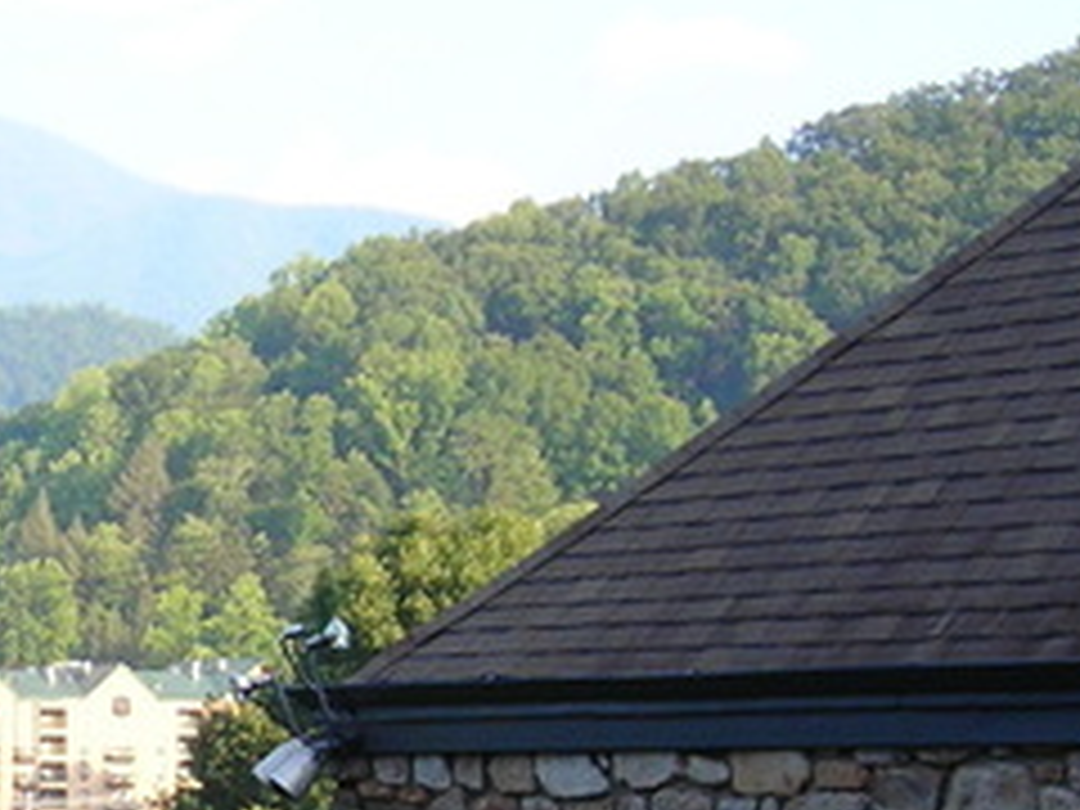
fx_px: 3838
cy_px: 778
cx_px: -126
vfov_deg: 11.9
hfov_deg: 15.6
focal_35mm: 123
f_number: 3.2
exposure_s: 1/165
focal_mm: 6.3
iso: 50
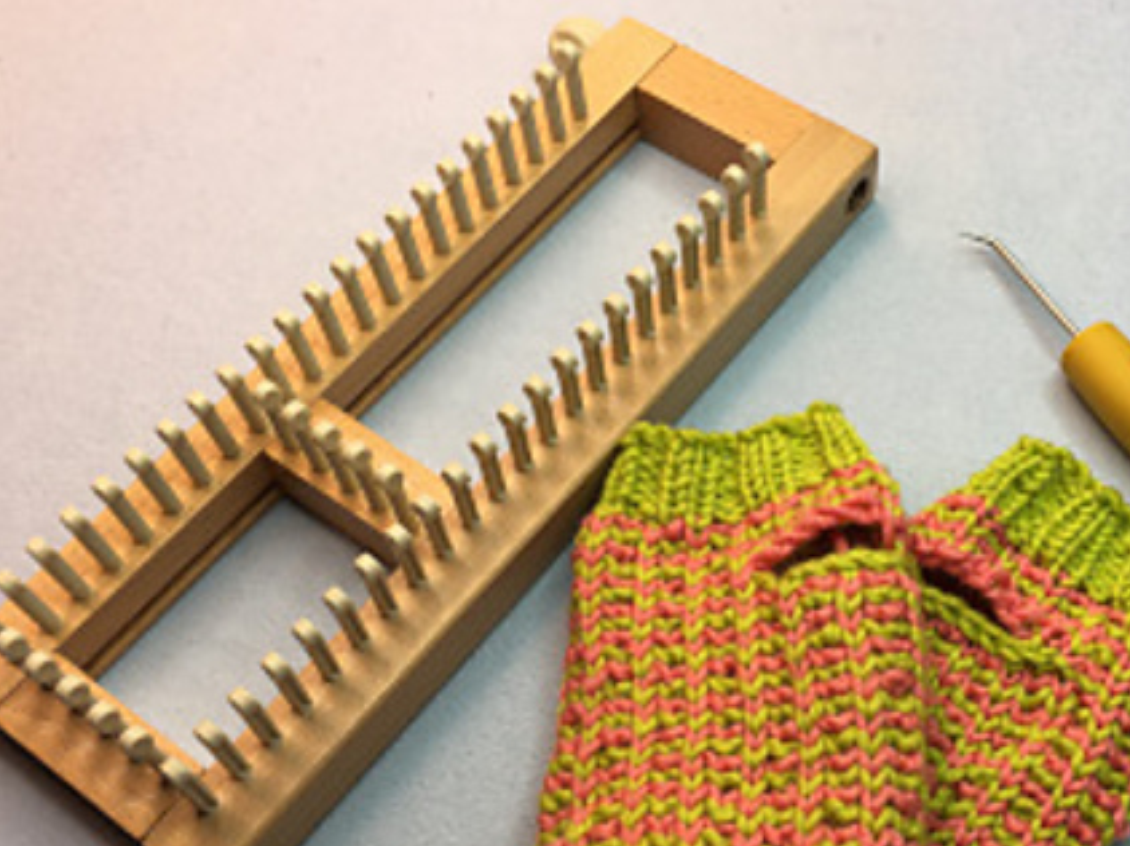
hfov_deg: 42.6
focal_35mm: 44
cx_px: 707
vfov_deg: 32.4
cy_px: 597
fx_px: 1436
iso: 25
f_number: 2.2
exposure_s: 1/120
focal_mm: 4.15
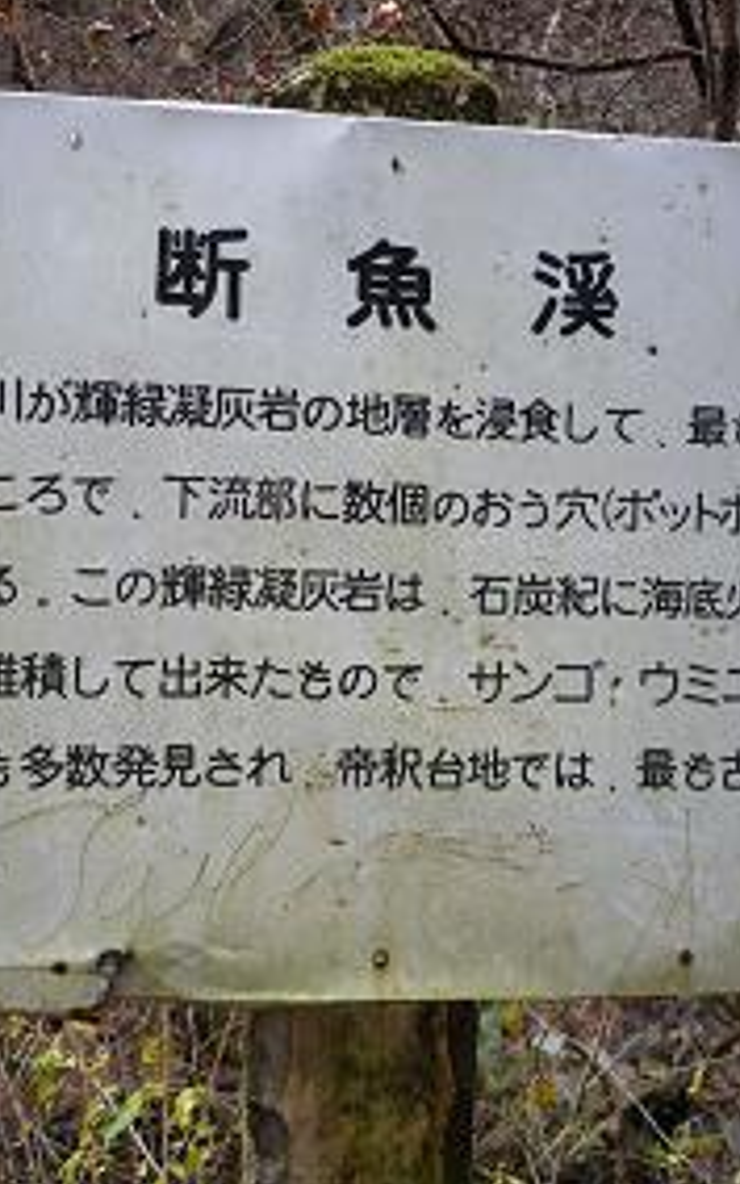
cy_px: 586
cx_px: 355
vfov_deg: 54.0
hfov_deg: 35.3
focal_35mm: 36
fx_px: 1161
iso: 100
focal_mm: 4.4
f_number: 2.8
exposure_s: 1/30
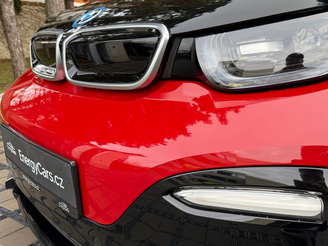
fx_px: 313
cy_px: 121
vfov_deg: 43.0
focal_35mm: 33
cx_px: 216
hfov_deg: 54.3
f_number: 1.78
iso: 64
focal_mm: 6.76
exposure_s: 1/242
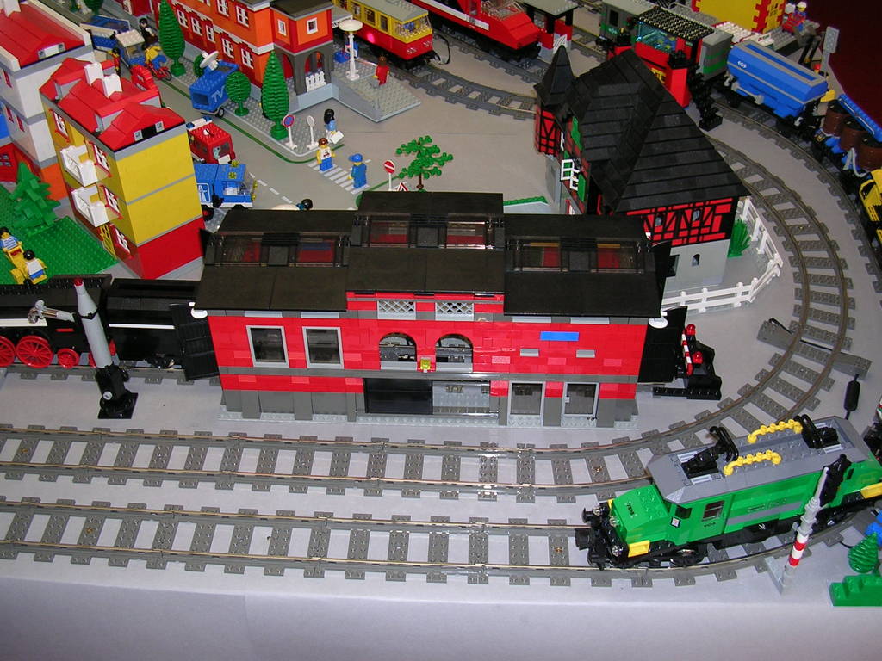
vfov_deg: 37.7
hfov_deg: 49.0
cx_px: 441
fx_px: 968
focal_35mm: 38
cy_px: 330
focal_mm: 5.8
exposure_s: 1/60.1
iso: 50
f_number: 2.8
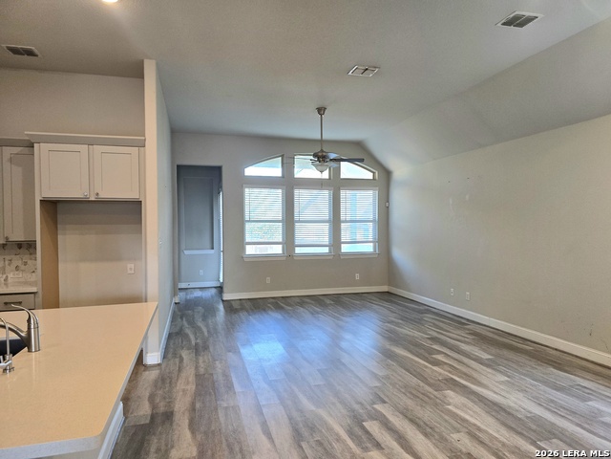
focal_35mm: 23
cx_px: 306
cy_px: 230
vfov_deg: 58.9
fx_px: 406
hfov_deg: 73.9
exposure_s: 1/120
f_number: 1.7
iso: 160
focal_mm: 6.3
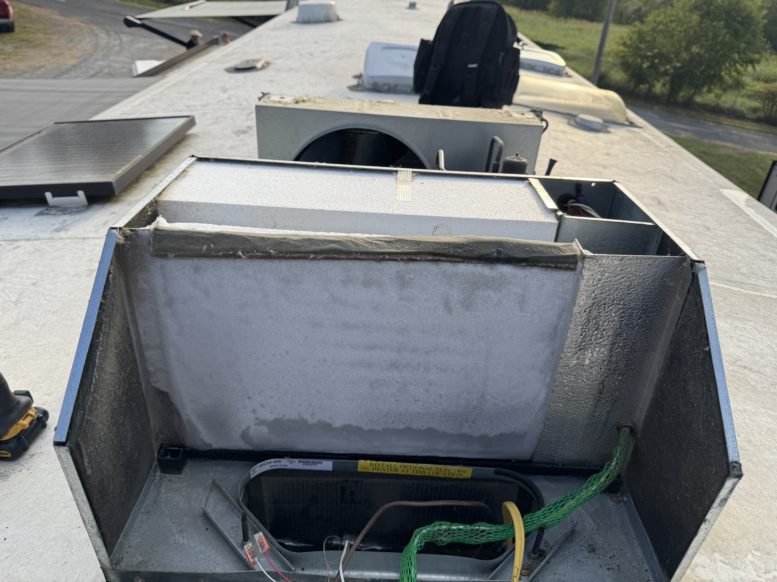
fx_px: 539
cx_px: 388
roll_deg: -3.9
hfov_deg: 71.6
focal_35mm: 24
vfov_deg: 56.8
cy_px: 291
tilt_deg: -31.2
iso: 80
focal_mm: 6.76
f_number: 1.78
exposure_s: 1/1366
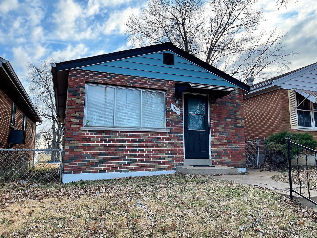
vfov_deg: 53.1
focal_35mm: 26
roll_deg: +0.0
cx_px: 158
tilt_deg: +7.6
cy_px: 119
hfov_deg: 67.3
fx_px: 238
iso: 32
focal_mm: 5.1
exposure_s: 1/1403
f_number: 1.6
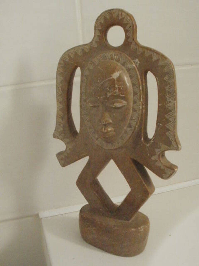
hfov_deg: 32.9
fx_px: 337
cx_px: 100
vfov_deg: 42.9
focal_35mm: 44
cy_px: 133
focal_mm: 7.7
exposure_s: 1/80
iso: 800
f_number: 4
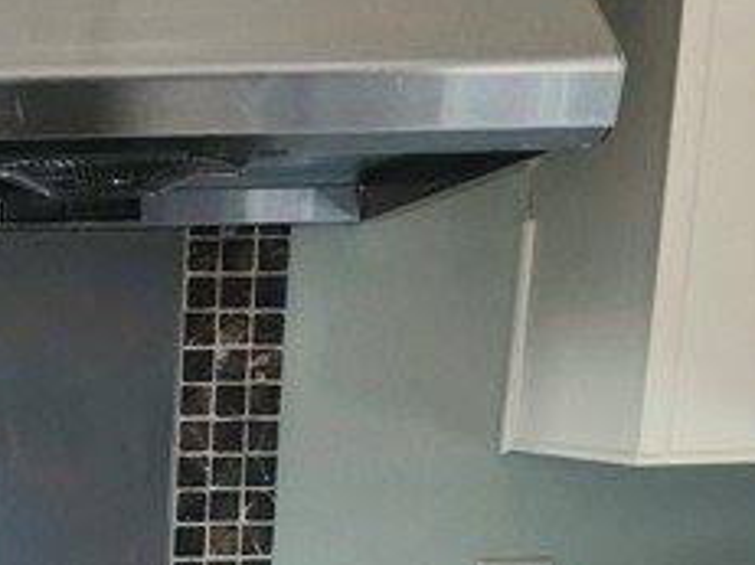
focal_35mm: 102
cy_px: 1006
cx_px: -245
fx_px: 2224
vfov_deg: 13.1
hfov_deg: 17.9
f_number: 1.7
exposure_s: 1/120
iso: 320
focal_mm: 6.3
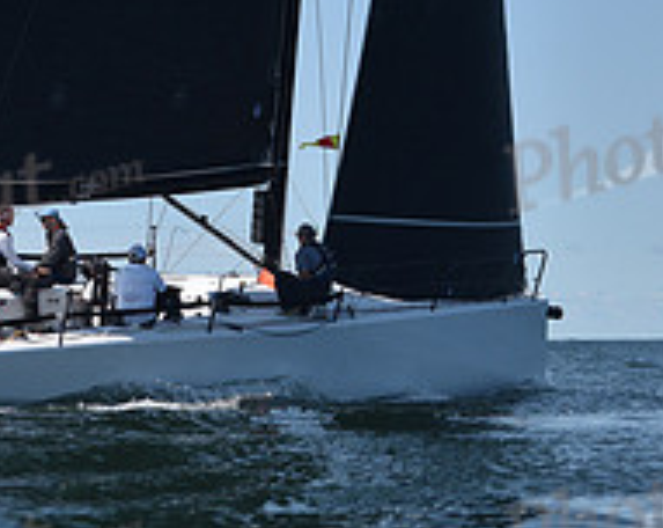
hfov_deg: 9.7
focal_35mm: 200
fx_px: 3916
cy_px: 353
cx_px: 326
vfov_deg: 7.7
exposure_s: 1/8000
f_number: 3.2
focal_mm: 70
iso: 250
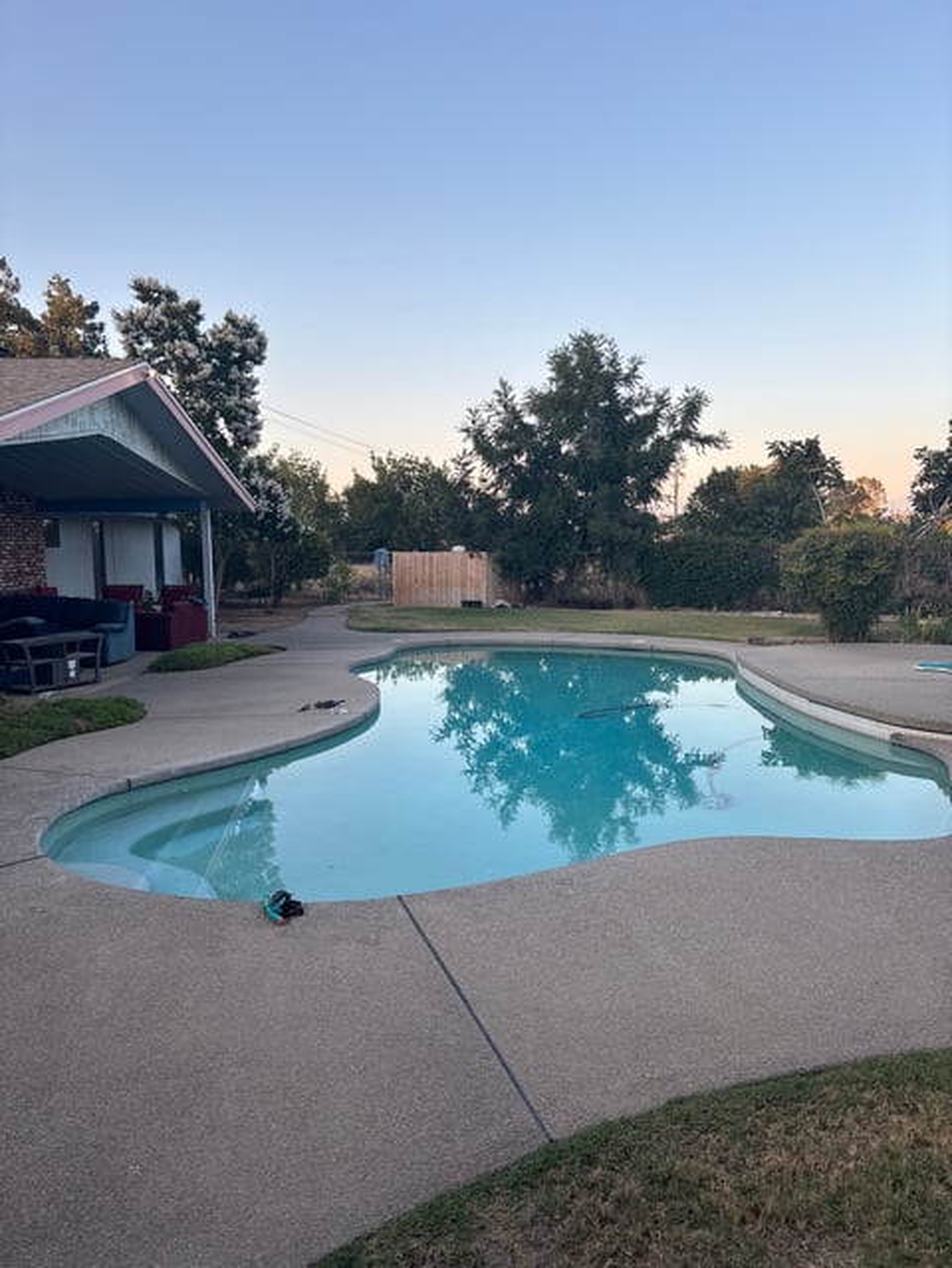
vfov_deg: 67.3
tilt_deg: -6.0
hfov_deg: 53.1
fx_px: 952
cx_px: 476
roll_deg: -0.3
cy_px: 634
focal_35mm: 26
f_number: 1.6
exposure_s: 1/473
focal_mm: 5.96
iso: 50
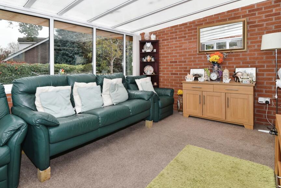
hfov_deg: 85.9
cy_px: 85
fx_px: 148
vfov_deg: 64.5
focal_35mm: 19
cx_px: 114
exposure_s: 1/250
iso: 400
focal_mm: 16
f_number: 8
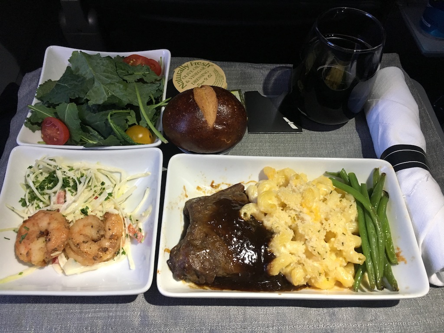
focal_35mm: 29
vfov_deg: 48.2
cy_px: 166
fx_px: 372
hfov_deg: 61.7
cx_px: 222
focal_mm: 4.15
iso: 125
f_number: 2.2
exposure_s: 1/30
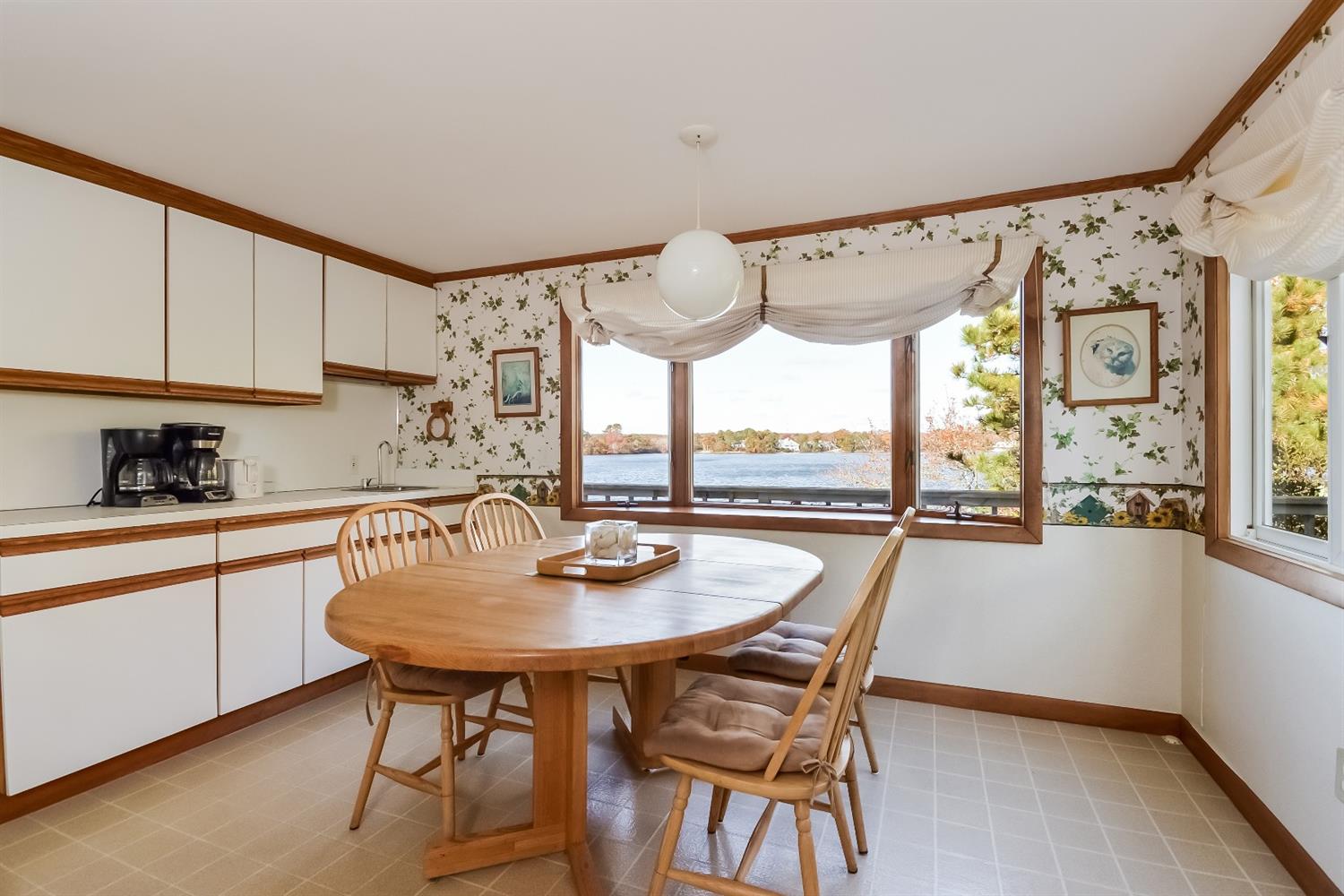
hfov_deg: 100.4
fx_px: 560
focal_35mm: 15
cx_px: 672
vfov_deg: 77.3
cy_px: 448
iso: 200
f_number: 8
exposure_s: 1/30
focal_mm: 10
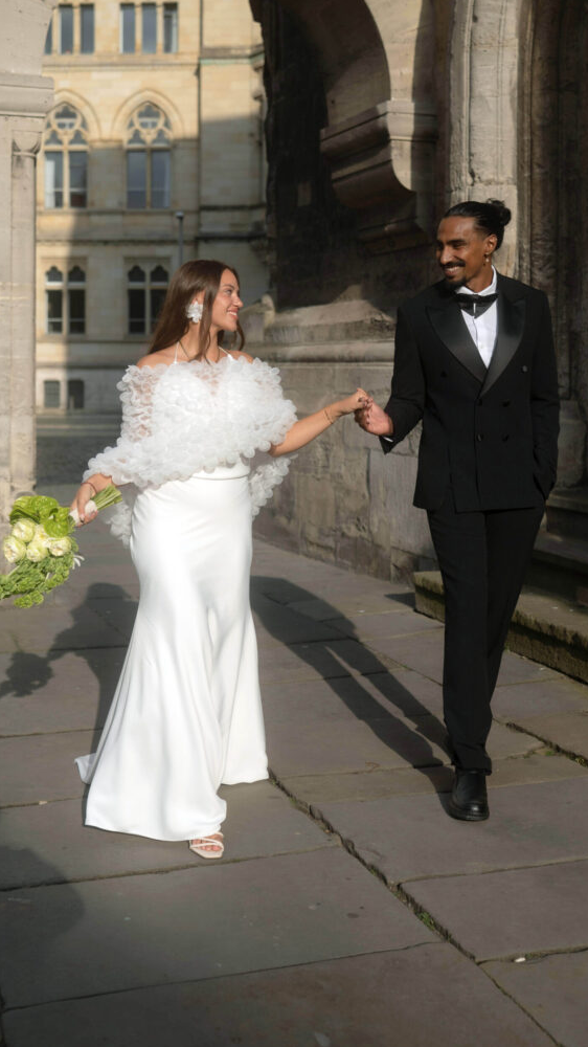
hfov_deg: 27.0
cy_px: 516
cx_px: 354
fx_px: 1220
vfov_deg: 46.4
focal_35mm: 44
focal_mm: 41
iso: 125
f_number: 3.2
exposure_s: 1/1600
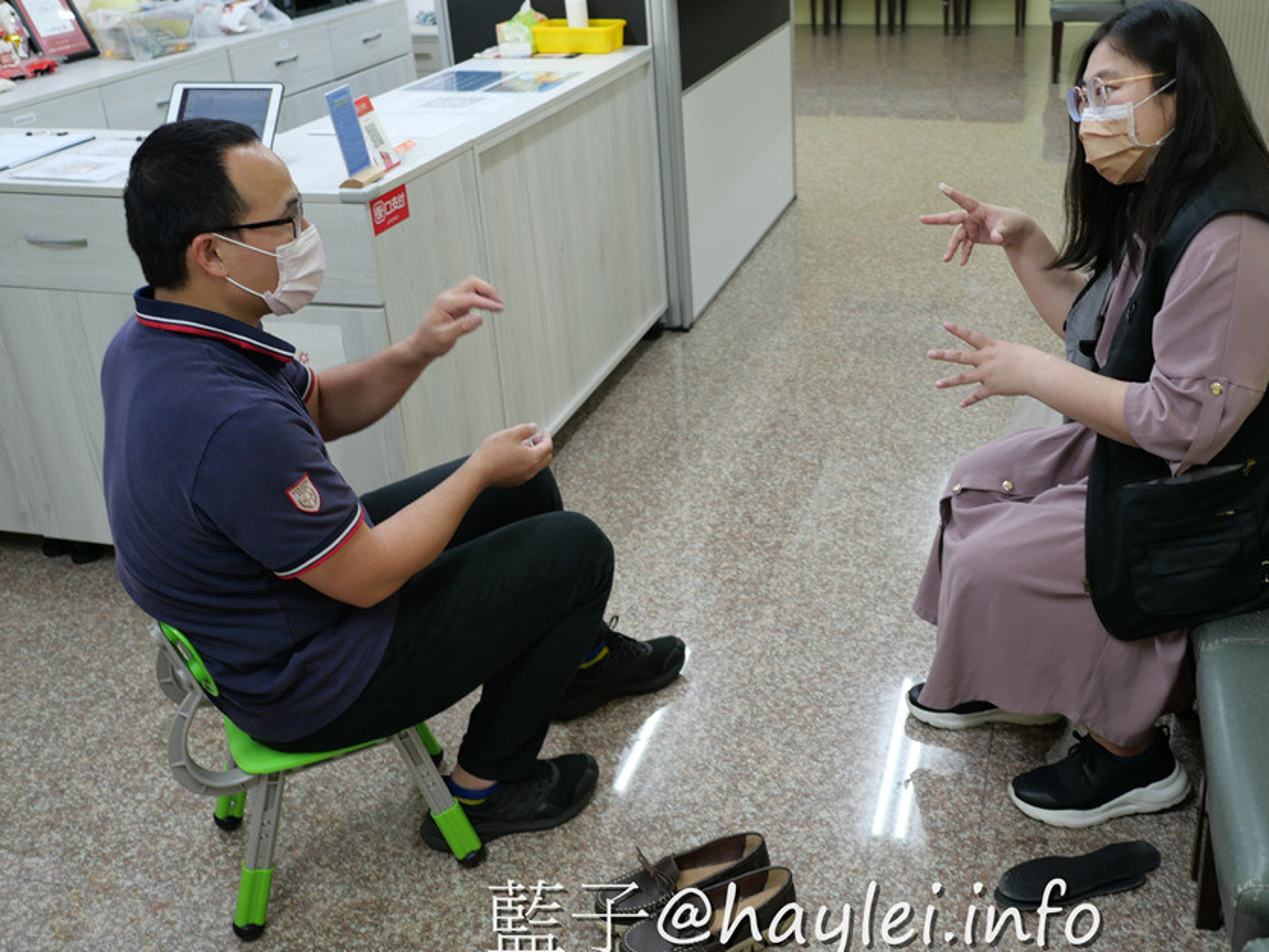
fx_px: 1320
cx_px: 757
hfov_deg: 51.0
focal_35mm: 36
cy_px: 428
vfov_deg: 39.6
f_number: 1.7
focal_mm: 15
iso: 200
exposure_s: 1/60
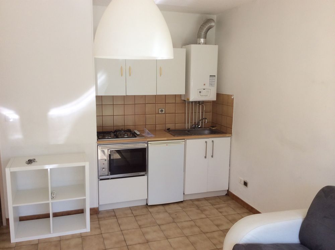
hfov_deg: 55.4
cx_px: 168
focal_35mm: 33
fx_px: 319
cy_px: 125
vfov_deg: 42.8
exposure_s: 1/165
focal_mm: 3.3
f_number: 2.4
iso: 32
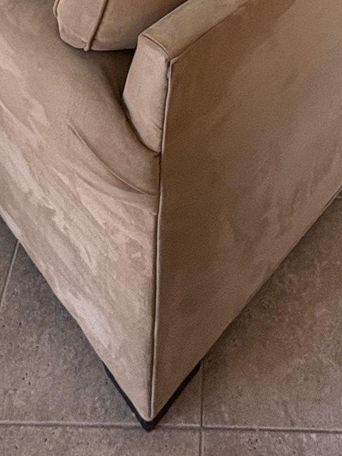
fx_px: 685
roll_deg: -0.5
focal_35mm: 52
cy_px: -384
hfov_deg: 28.0
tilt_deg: -5.7
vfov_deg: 21.5
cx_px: 204
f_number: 2.2
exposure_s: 1/60
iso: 160
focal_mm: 2.22
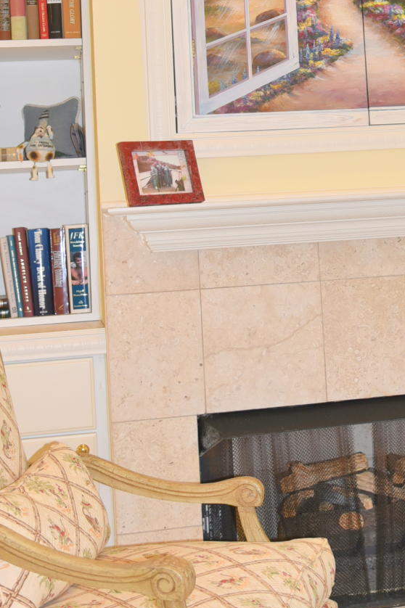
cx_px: 368
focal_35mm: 74
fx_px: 1250
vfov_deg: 26.7
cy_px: 107
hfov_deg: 18.1
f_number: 4.5
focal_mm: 31
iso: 800
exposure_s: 1/80
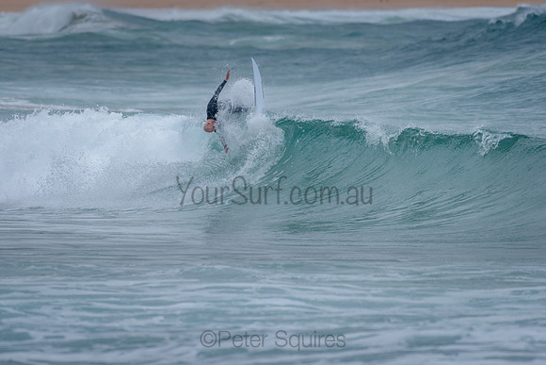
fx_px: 9302
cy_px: 142
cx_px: 211
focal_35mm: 613
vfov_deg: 2.2
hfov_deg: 3.4
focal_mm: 500
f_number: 5.6
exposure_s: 1/1250
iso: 450
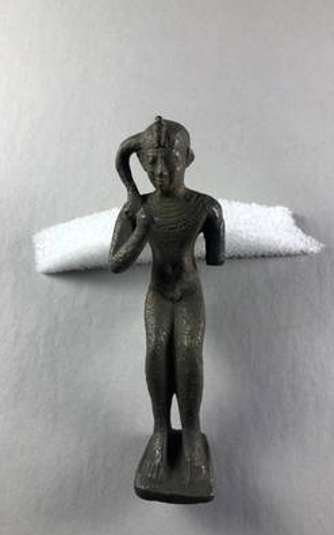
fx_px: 467
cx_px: 185
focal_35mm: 32
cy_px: 257
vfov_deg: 59.7
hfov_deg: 39.3
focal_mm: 3.99
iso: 25
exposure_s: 1/120
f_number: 1.8
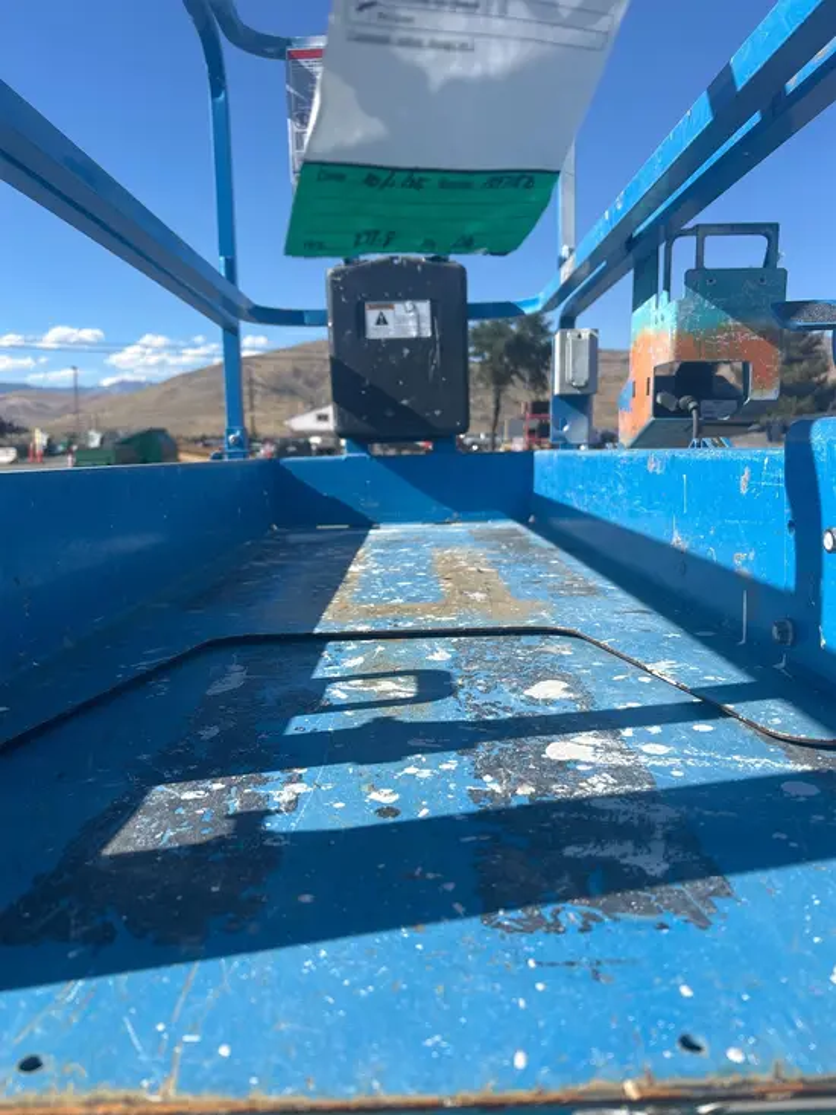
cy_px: 558
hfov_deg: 53.1
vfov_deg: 67.3
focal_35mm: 26
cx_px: 418
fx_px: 837
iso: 50
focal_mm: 5.7
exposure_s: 1/3165
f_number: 1.5
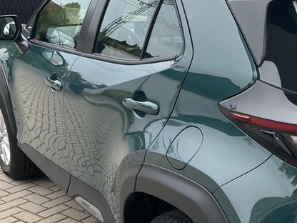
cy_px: 154
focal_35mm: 64
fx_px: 549
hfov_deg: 29.0
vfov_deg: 22.8
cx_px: 268
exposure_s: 1/369
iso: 50
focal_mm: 5.1
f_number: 1.6
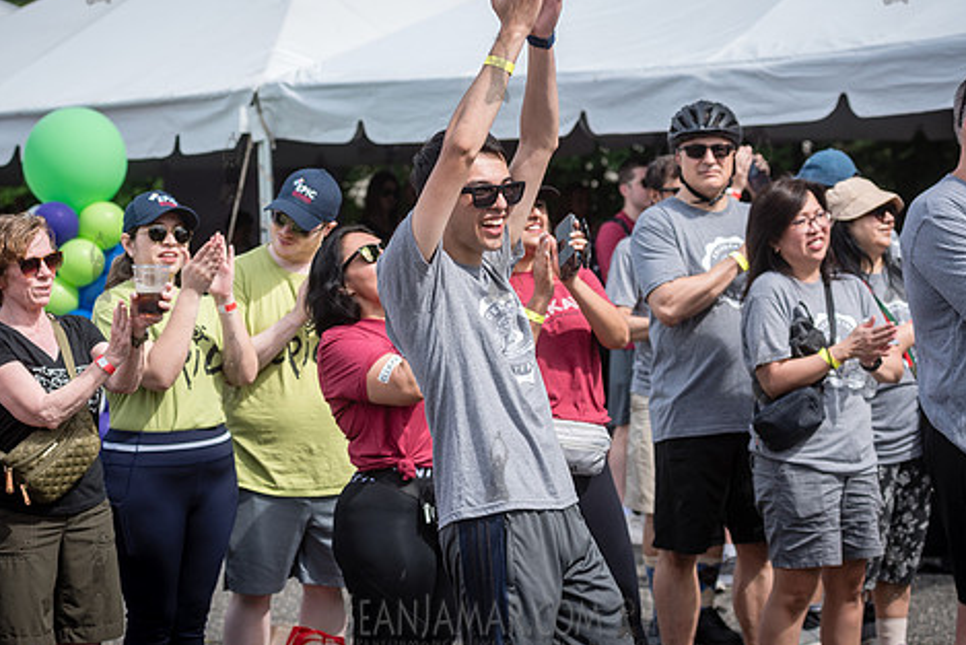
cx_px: 496
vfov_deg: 13.8
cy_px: 267
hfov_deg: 20.6
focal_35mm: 99
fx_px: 2657
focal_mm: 80
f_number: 4.5
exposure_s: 1/1000
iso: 250
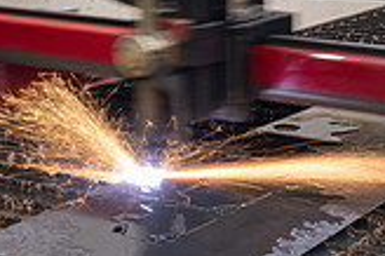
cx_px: 251
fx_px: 1132
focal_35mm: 106
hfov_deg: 19.2
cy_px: 121
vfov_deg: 12.9
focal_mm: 30
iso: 100
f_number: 10
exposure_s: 1/1.25
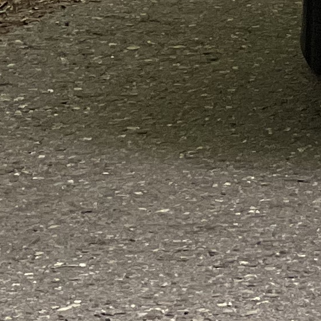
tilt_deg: -4.1
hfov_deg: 3.5
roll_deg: -1.9
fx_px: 5130
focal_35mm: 489
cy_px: -418
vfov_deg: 3.5
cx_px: 920
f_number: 2.8
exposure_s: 1/121
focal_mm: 9
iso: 80
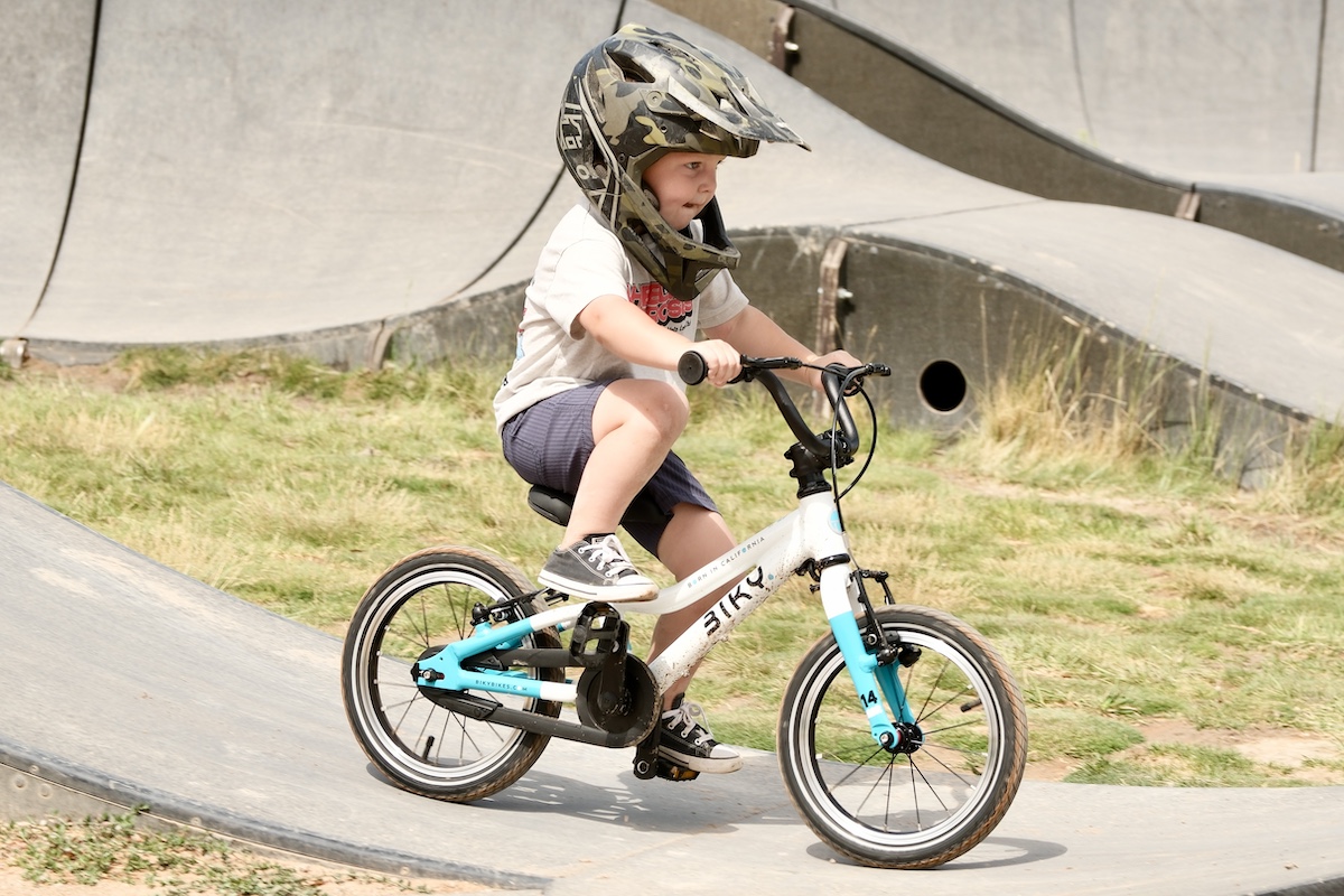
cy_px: 448
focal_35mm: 121
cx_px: 672
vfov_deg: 11.3
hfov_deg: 16.9
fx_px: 4517
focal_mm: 80.4
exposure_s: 1/480
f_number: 5
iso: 125
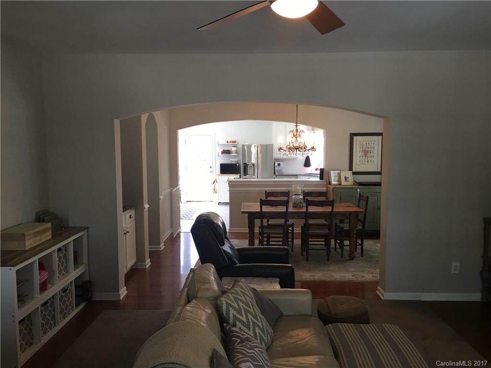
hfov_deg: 61.7
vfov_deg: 48.2
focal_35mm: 29
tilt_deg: -4.7
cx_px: 246
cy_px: 184
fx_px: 411
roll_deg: +0.1
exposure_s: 1/15
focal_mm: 4.15
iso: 32
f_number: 2.2
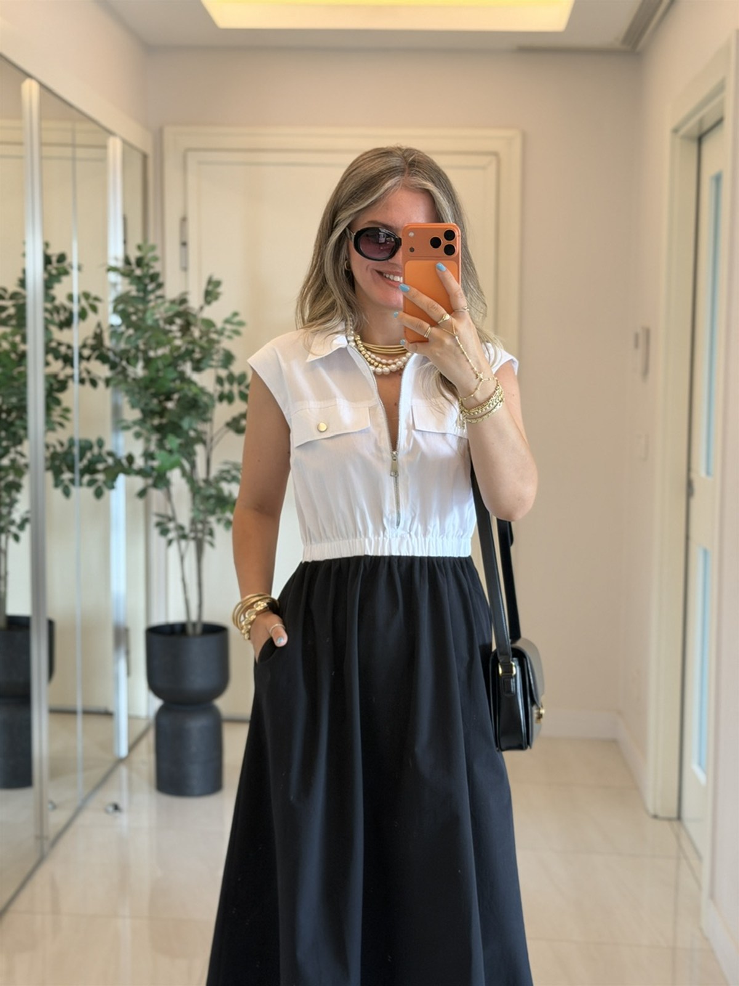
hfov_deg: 30.3
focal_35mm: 48
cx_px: 370
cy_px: 493
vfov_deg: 39.7
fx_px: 1366
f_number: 1.78
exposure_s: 1/60
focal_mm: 6.76
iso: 200
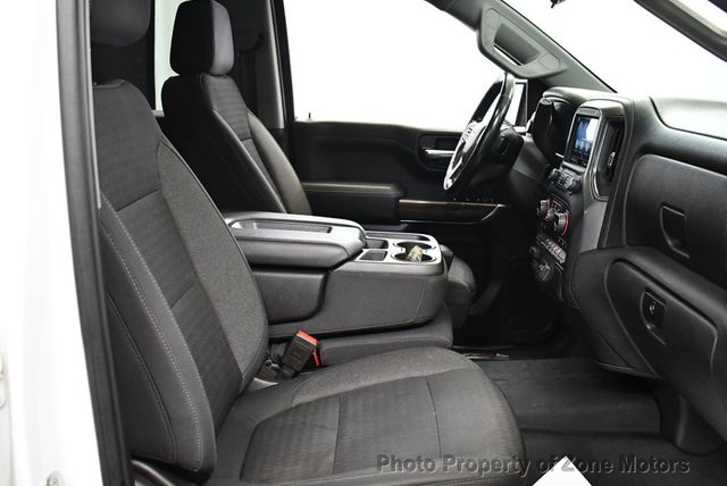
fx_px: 728
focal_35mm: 36
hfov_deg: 53.1
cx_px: 364
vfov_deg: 36.9
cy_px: 243
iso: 3200
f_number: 3.5
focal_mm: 18
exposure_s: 1/100
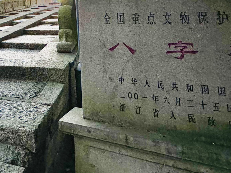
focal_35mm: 41
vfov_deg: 30.4
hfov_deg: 41.9
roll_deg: +0.0
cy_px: -29
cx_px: 21
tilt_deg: +12.4
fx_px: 274
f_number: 2.2
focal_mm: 2.22
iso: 400
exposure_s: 1/60
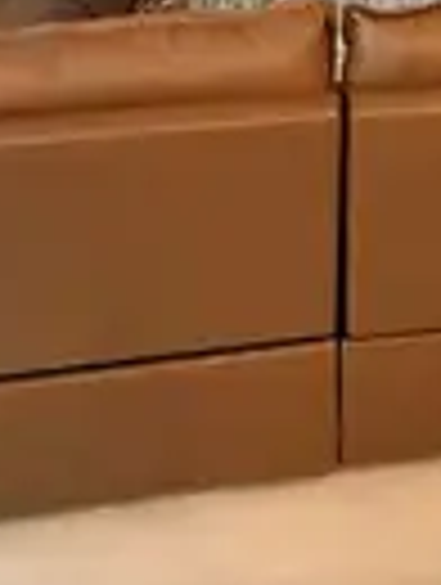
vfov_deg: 30.9
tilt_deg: -4.1
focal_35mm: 43
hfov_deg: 31.9
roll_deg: +0.0
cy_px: -225
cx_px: 405
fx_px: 728
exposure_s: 1/60
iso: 640
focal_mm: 2.22
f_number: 2.2
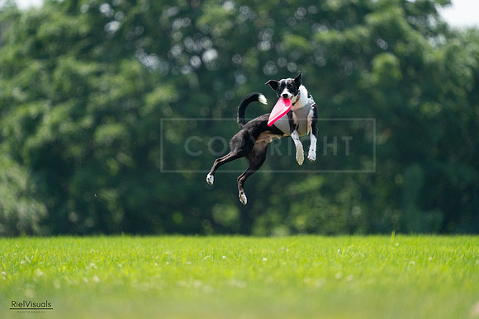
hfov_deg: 3.4
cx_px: 240
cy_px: 160
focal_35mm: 600
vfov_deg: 2.3
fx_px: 7985
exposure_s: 1/4000
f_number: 6.3
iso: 2000
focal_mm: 600
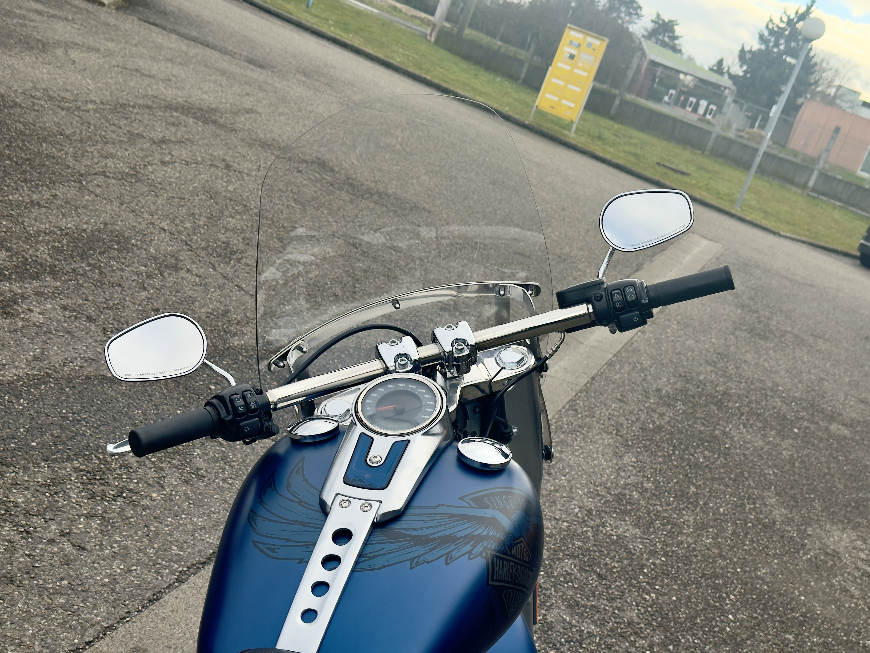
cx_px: 435
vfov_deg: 30.3
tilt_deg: -13.2
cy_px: 326
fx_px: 1206
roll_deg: -21.3
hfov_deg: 39.7
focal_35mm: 48
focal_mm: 6.76
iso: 64
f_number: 1.78
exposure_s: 1/731
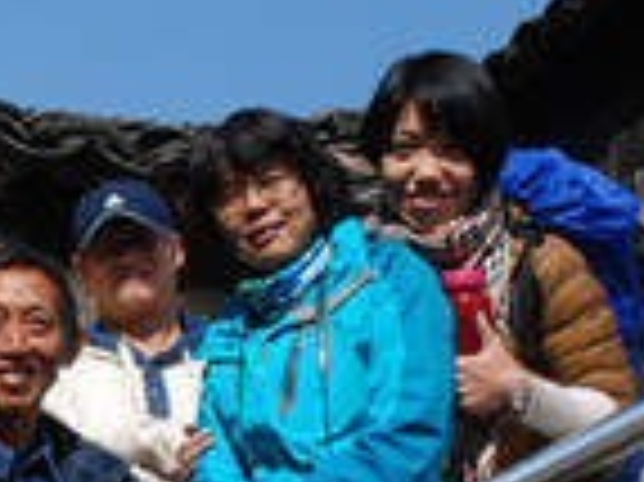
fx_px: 2621
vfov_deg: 10.4
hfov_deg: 13.6
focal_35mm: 141
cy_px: 455
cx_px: -126
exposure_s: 1/125
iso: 160
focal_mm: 28
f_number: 14
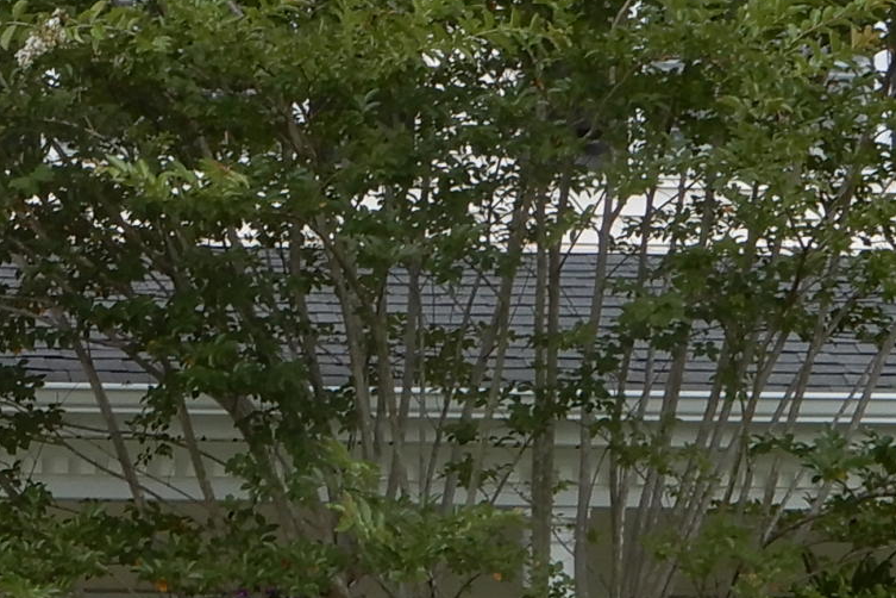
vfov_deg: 4.7
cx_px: -29
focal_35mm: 290
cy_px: 198
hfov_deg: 7.1
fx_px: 7217
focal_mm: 12.5
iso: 80
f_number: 4.5
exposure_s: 1/320
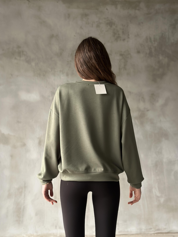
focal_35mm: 48
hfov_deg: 30.3
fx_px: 329
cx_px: 89
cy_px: 118
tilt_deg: +3.3
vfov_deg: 39.7
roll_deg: -0.3
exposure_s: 1/60
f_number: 1.78
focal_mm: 6.86
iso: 320
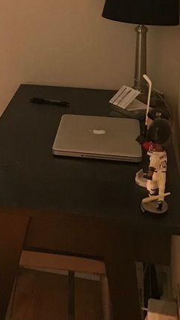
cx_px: -87
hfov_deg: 15.0
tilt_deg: -8.7
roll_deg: +0.2
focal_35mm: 75
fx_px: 636
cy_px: 28
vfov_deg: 27.2
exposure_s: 1/15
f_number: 1.8
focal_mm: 3.99
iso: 80
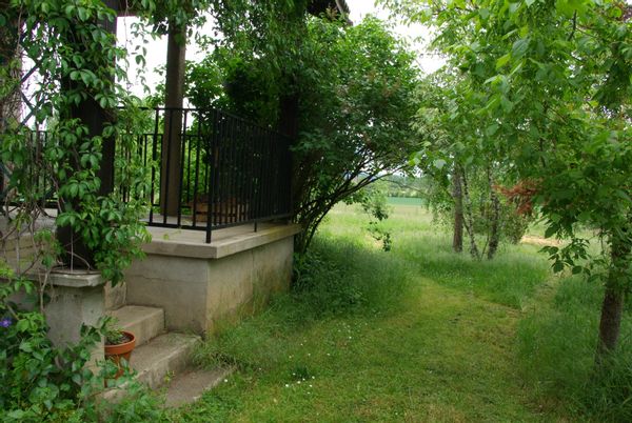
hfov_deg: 59.4
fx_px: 554
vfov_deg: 41.8
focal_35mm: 32
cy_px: 212
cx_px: 316
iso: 800
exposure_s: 1/125
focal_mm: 21
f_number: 16
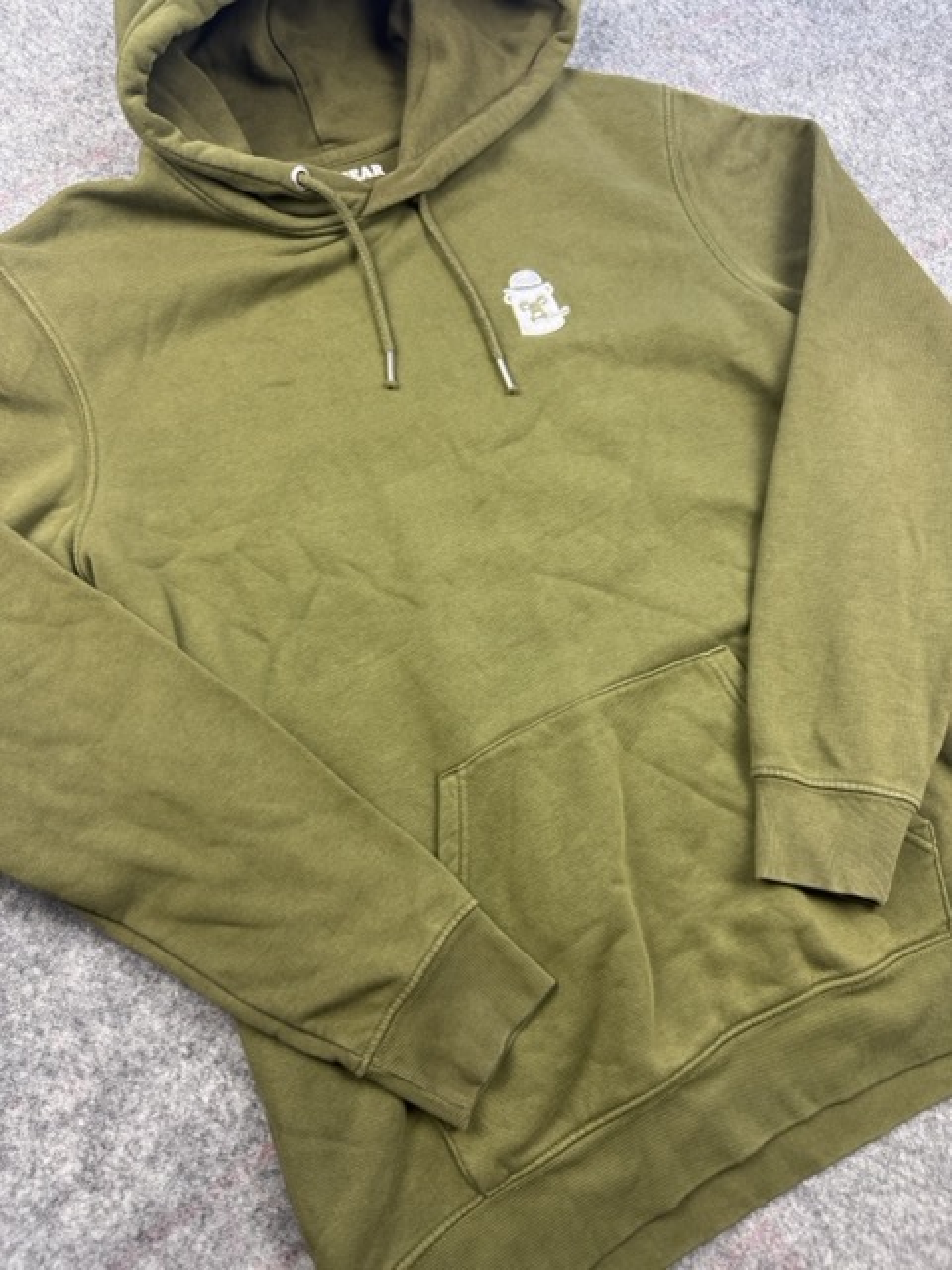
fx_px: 880
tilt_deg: -55.5
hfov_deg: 56.8
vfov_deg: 71.6
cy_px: 635
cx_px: 476
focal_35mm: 24
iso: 200
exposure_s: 1/100
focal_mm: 6.76
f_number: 1.78
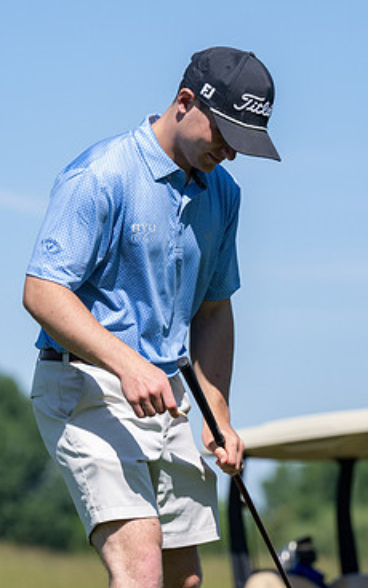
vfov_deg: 6.5
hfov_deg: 4.1
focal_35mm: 322
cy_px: 283
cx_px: 91
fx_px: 5157
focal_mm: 200
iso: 1000
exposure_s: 1/4000
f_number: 5.6
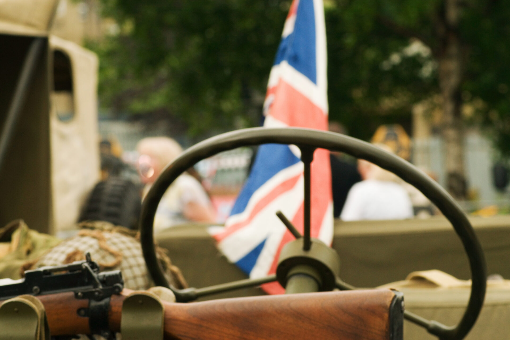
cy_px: 170
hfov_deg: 13.0
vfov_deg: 8.7
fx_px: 2231
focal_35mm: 158
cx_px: 255
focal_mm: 105
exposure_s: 1/100
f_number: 13
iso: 100
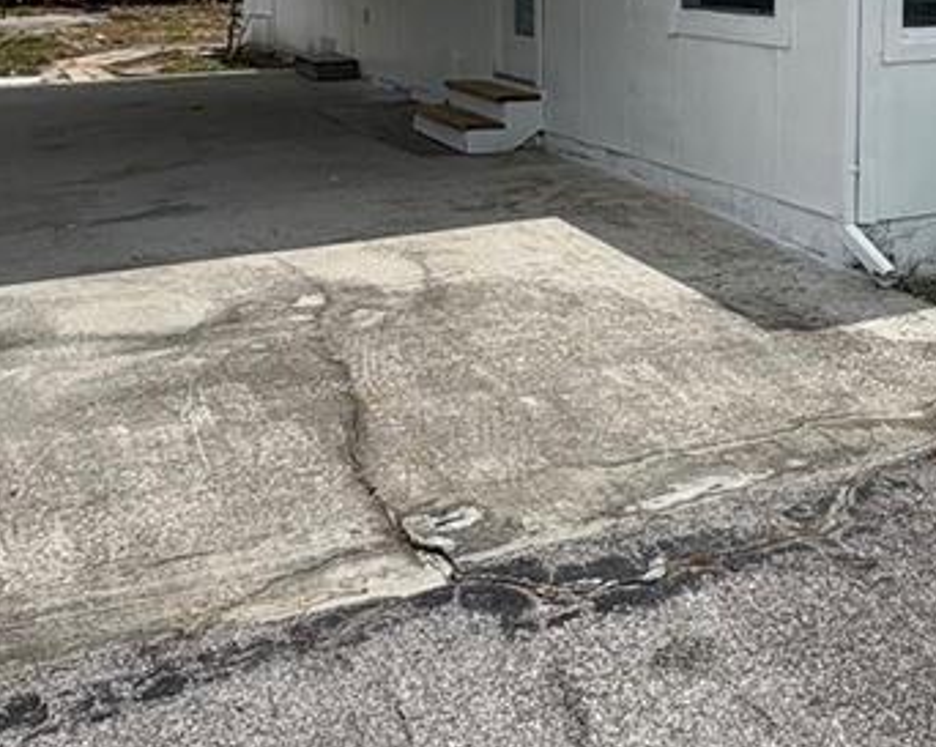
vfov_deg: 30.2
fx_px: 1329
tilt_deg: -5.3
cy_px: 93
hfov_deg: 37.5
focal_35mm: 48
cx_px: 739
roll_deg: +0.0
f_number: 2.2
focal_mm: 2.22
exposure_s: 1/3546
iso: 50
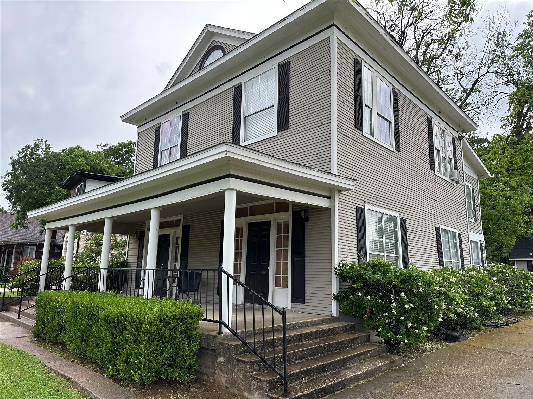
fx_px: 370
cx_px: 266
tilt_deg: +10.8
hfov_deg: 71.6
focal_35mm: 24
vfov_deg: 56.8
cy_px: 200
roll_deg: -1.2
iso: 80
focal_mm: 6.86
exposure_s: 1/577
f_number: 1.78
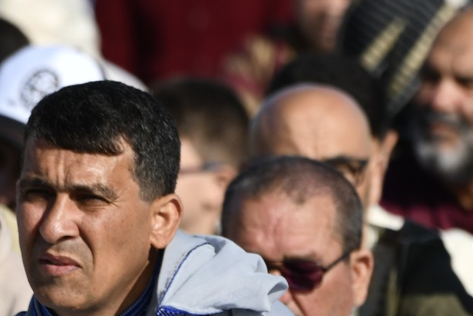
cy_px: 268
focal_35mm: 604
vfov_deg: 2.3
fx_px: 7937
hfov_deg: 3.4
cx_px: 230
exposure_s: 1/1600
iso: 200
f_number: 6.3
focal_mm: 310
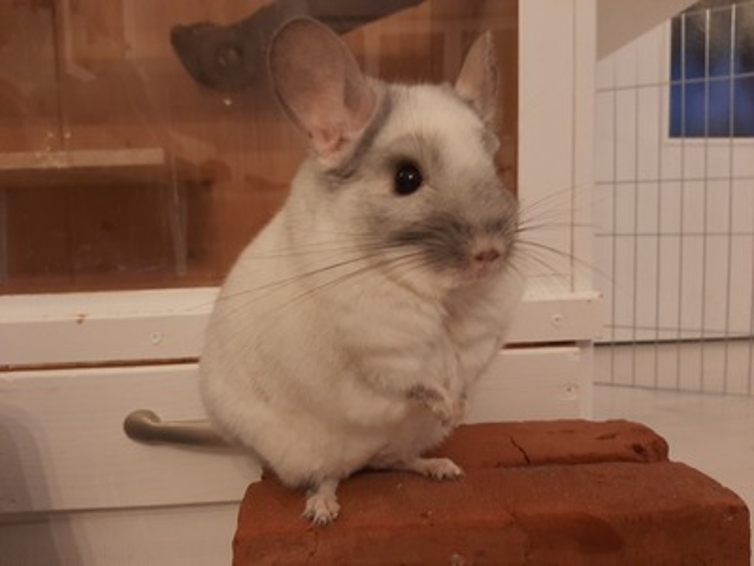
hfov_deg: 65.3
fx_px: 588
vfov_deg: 51.4
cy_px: 283
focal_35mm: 27
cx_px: 377
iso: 320
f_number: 1.7
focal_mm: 3.93
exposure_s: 1/25
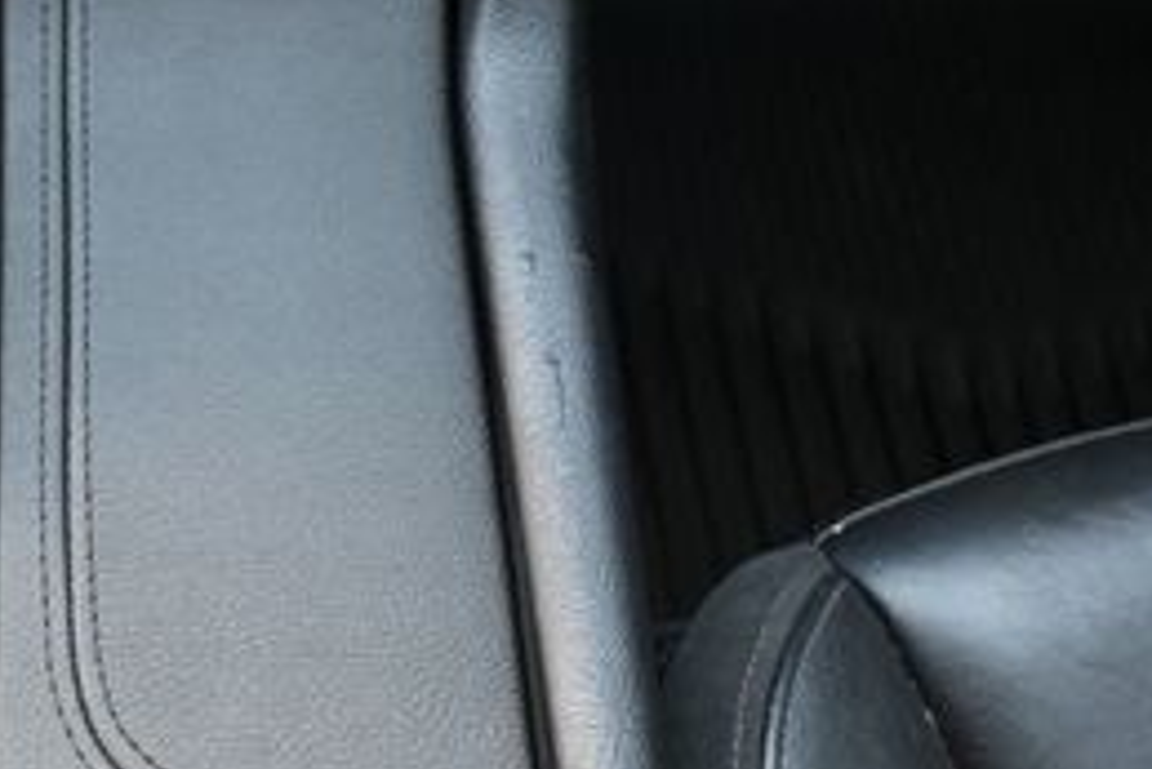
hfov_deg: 26.1
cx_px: 27
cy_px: 436
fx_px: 2369
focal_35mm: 74
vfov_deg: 18.4
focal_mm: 20
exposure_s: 1/125
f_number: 3.8
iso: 1400
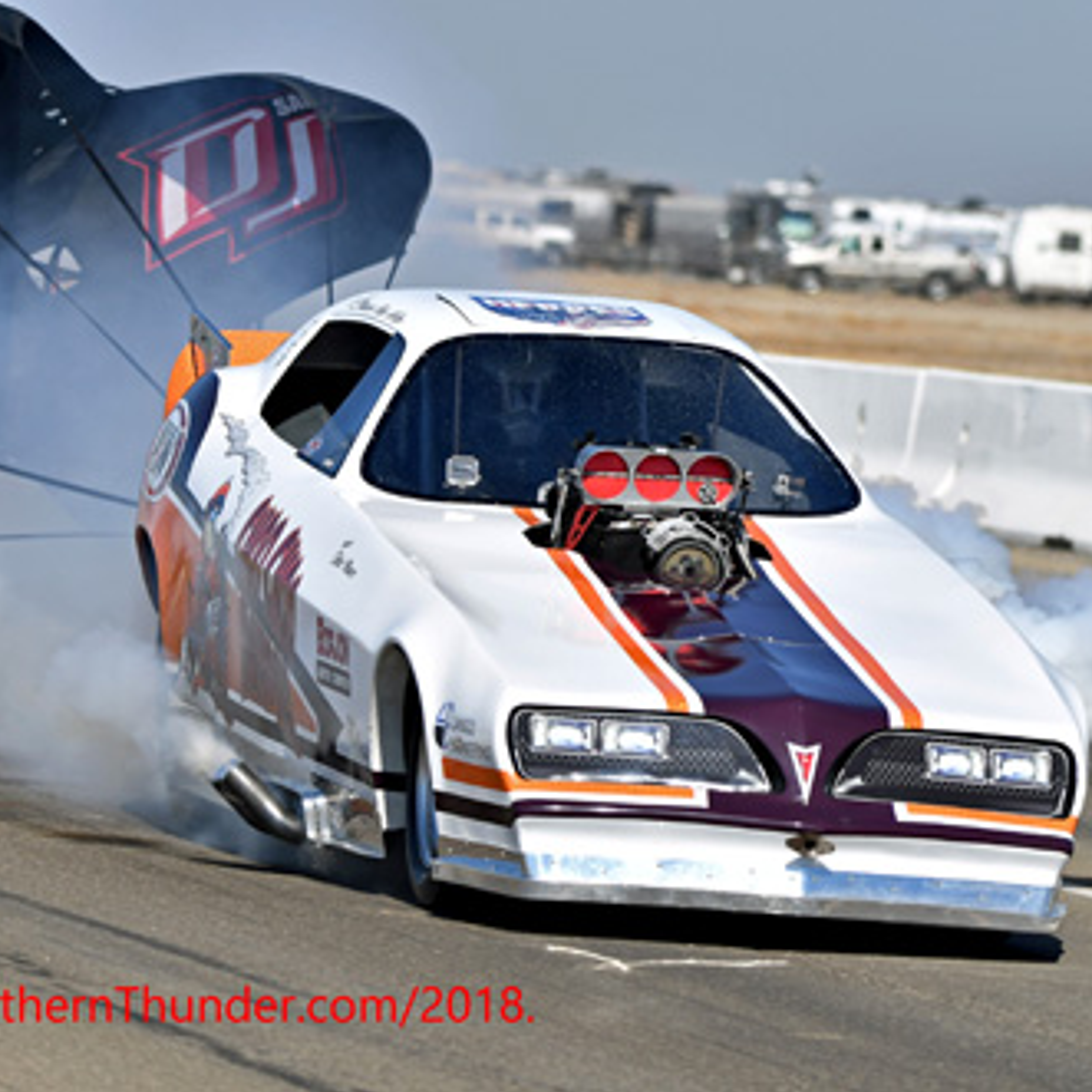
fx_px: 13741
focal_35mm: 385
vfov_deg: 4.6
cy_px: 544
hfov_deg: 4.6
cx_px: 396
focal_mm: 200
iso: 160
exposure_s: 1/1250
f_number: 5.6
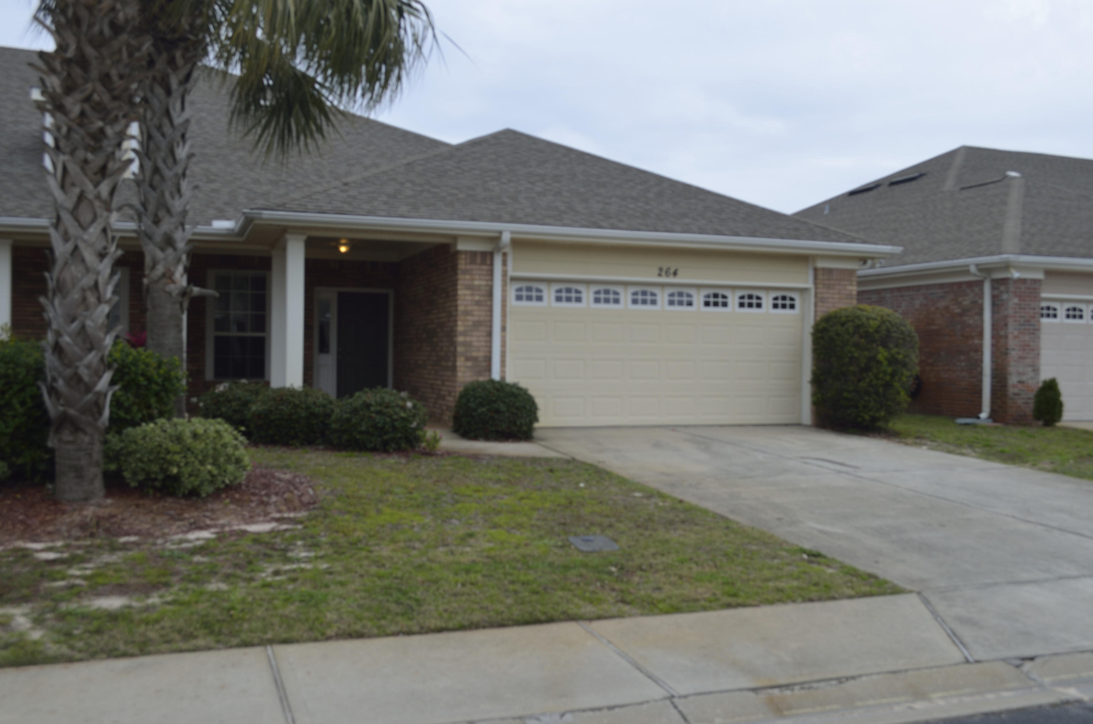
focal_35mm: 33
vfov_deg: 39.8
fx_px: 1000
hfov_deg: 57.3
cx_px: 546
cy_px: 362
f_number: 7.1
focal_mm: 22
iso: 200
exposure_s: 1/200
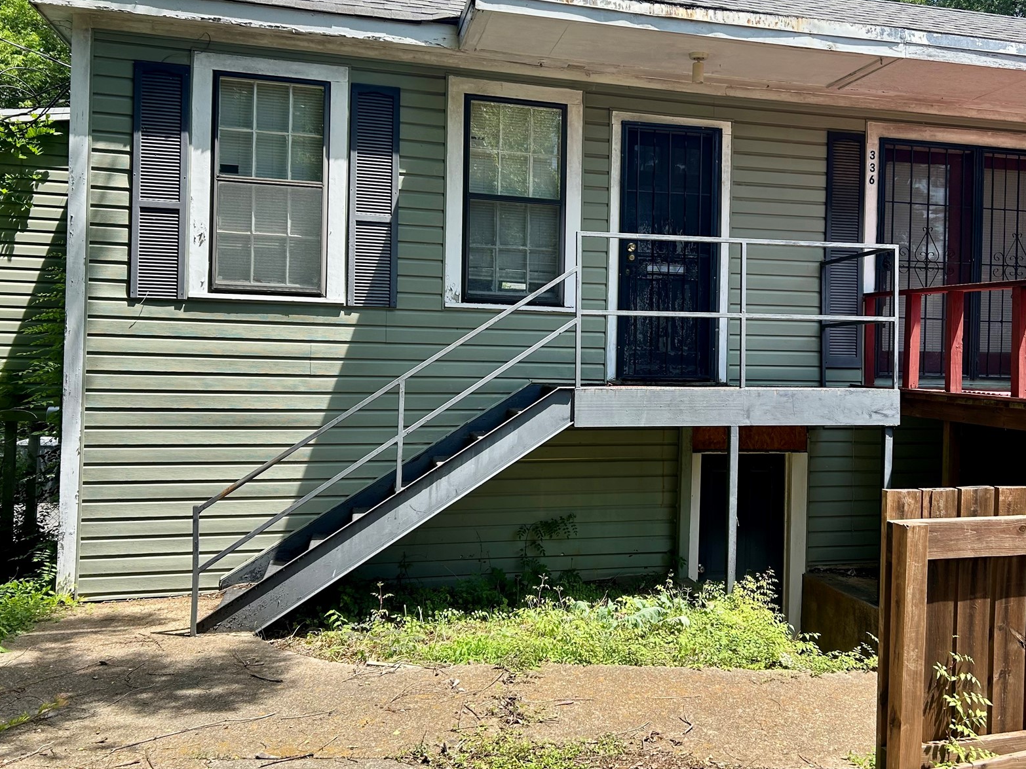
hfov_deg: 53.4
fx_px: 1008
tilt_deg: -0.1
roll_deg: -1.4
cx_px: 635
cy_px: 342
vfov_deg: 41.7
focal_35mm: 34
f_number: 1.5
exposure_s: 1/1224
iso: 50
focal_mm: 5.7
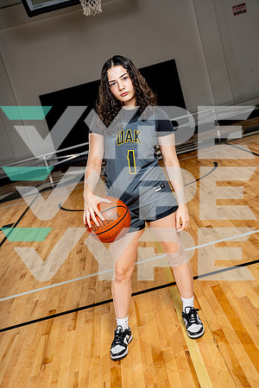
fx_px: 464
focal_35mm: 43
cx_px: 130
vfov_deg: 45.4
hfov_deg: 31.2
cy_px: 194
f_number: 5.6
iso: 200
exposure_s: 1/250
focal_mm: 43
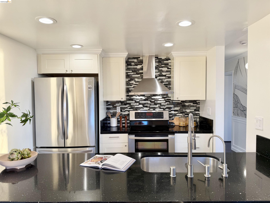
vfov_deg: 56.8
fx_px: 187
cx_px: 135
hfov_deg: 71.6
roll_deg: +0.5
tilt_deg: -2.1
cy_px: 102
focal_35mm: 24
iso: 80
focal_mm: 6.76
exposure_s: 1/120
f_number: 1.78
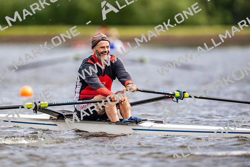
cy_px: 84
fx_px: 4167
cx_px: 125
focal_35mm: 600
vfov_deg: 2.3
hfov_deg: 3.4
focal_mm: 600
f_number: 4
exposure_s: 1/2500
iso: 250
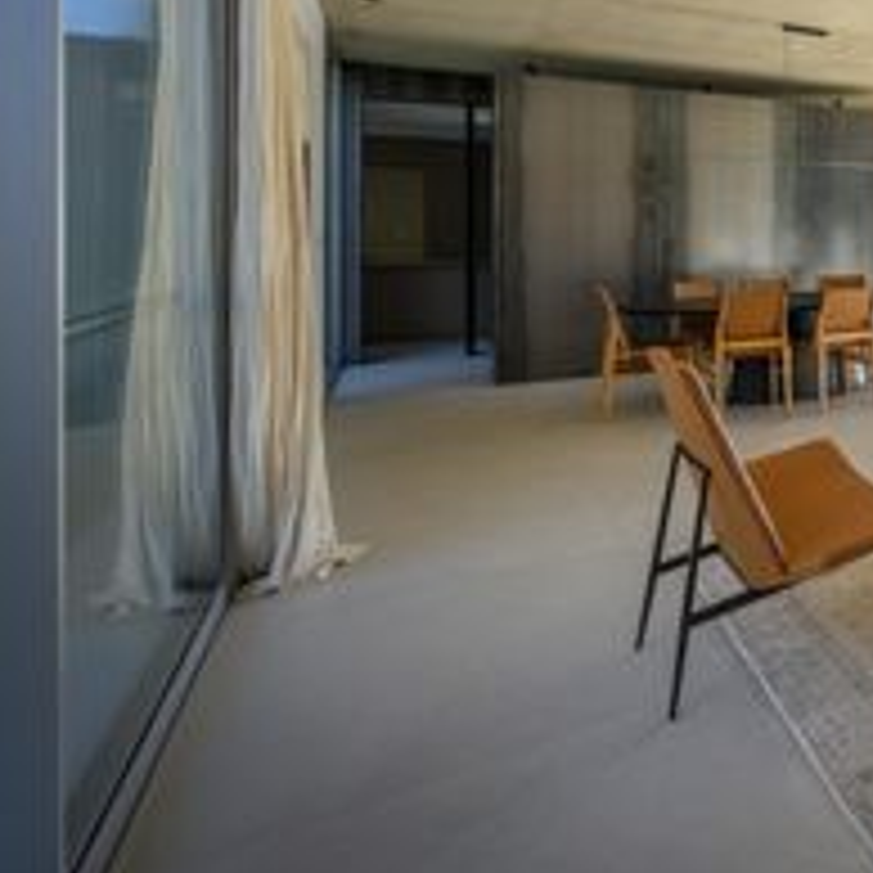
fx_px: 770
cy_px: 250
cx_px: 981
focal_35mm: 27
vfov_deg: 56.9
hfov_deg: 43.9
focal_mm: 14
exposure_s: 1/250
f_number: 11
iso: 80
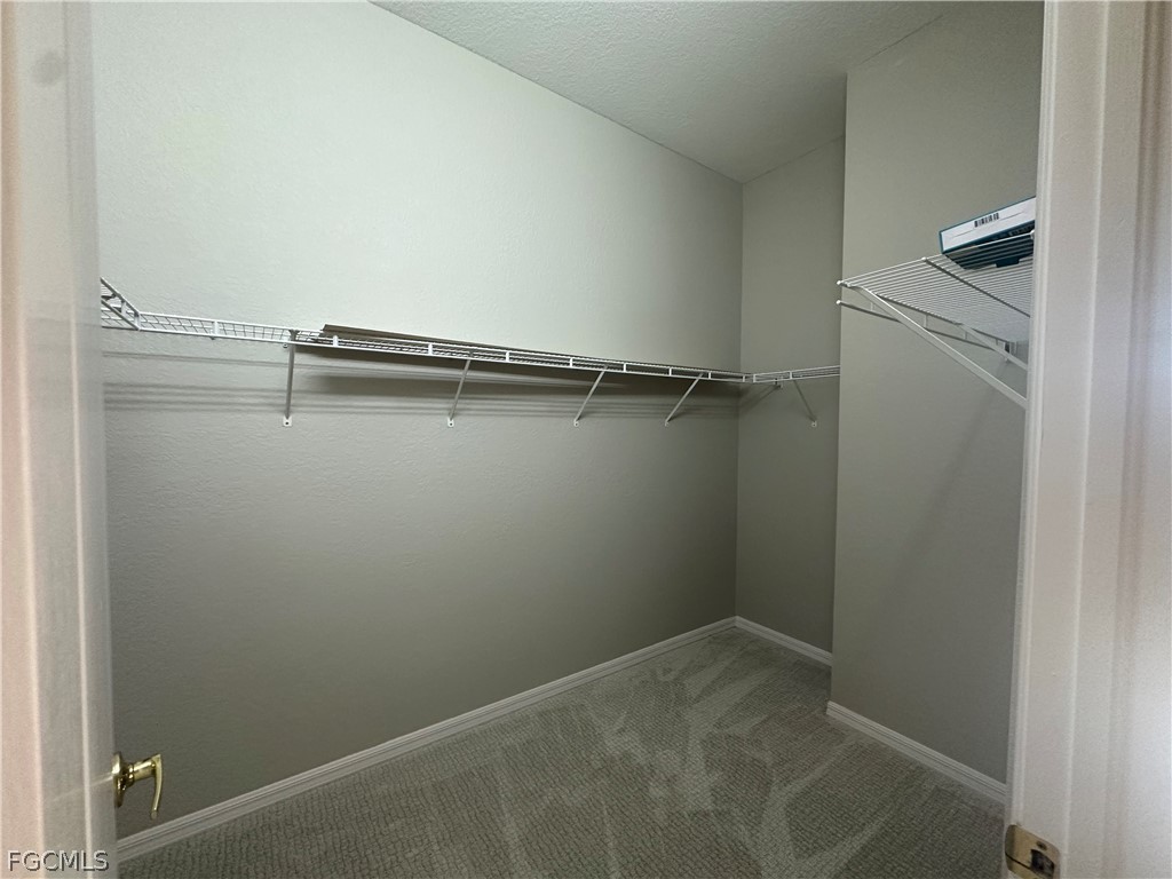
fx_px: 474
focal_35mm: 14
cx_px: 586
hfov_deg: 102.1
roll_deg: -0.7
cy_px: 440
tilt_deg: -2.7
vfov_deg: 85.7
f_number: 2.2
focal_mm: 2.22
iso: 250
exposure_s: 1/120
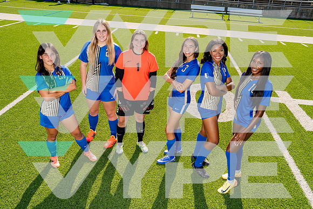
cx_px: 156
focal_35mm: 30
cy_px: 104
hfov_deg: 61.9
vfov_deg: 43.6
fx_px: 261
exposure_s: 1/250
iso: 320
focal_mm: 30
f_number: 10
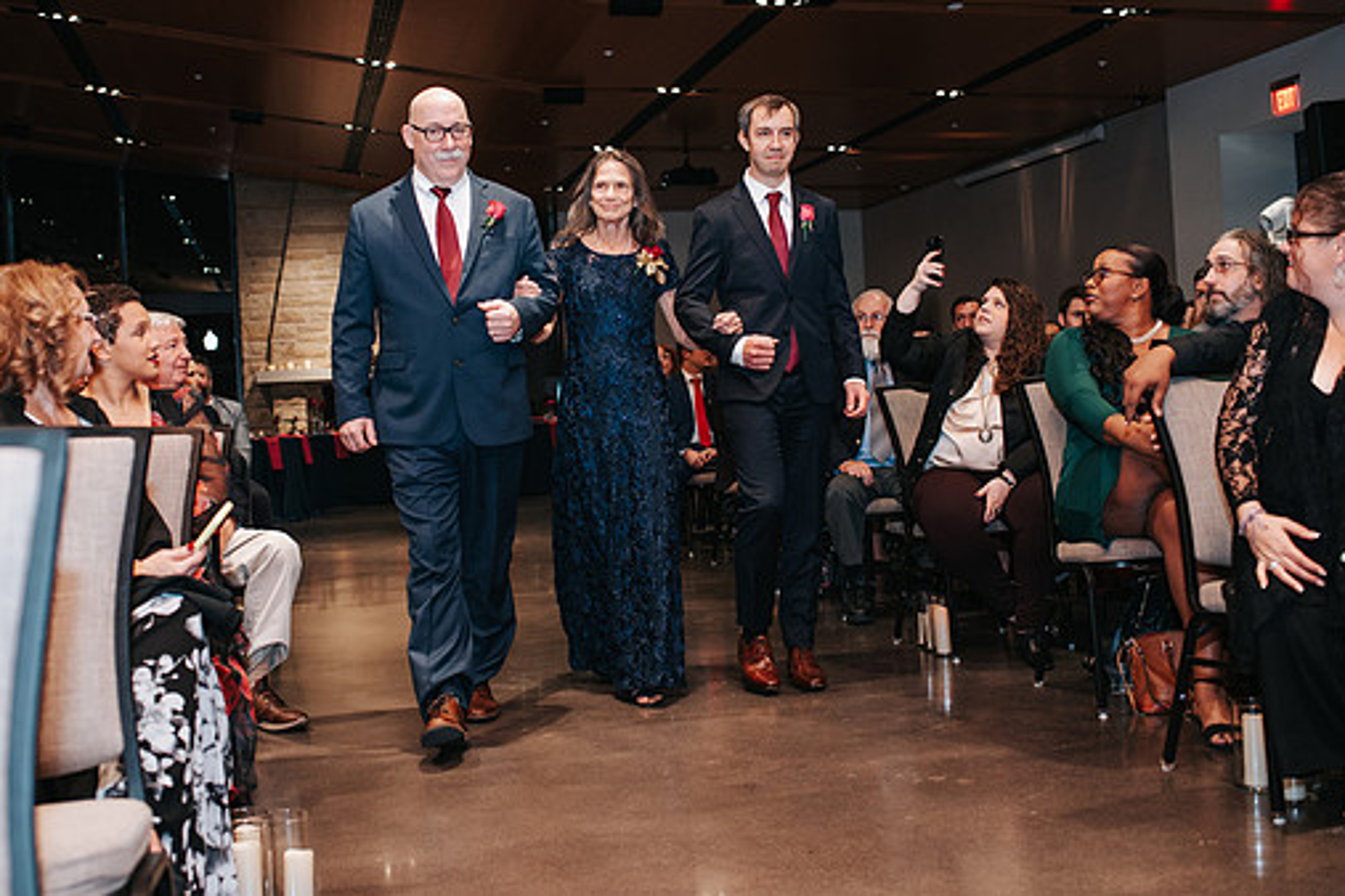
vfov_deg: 32.6
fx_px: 1532
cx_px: 592
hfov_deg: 47.3
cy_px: 386
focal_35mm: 41
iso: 1000
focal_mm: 35
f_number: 2.8
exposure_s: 1/200
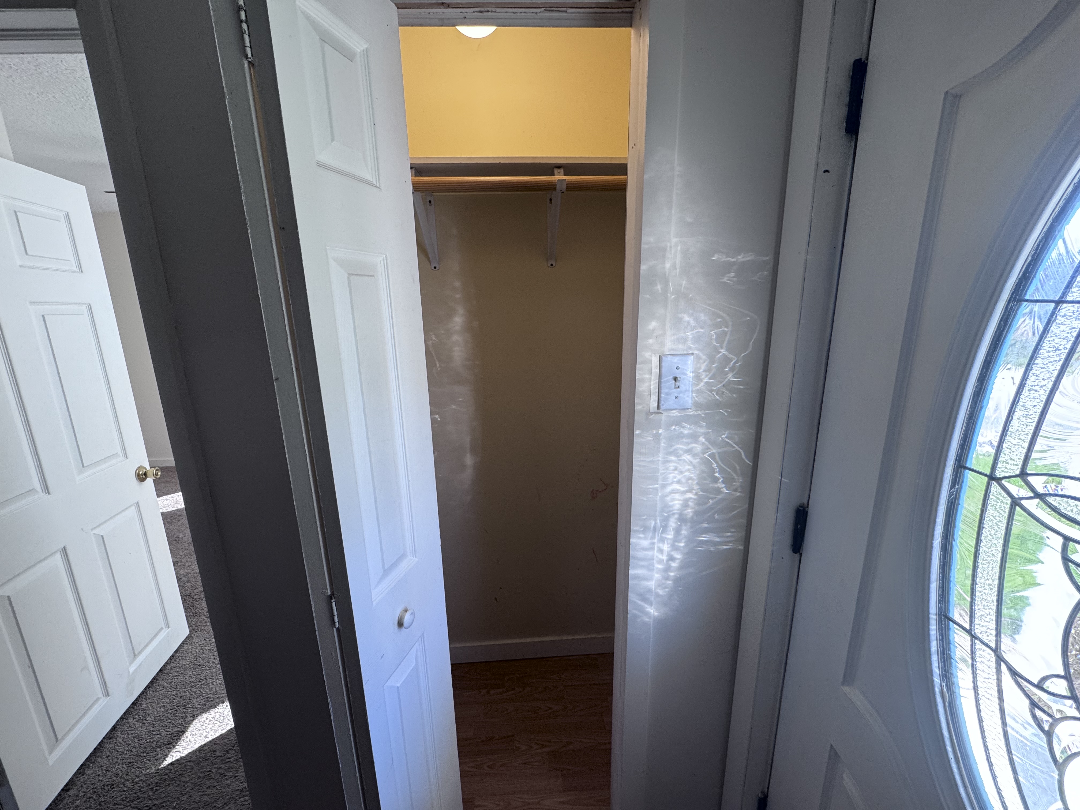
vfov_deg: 85.7
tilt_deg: -14.8
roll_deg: +0.4
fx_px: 437
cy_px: 405
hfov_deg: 102.1
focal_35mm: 14
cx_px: 540
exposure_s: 1/120
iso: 160
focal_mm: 2.22
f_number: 2.2
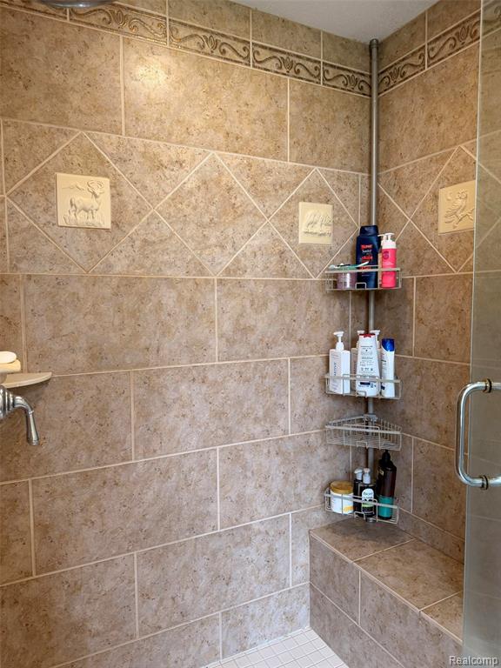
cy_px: 334
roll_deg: +0.6
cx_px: 250
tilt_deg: -4.0
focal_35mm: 24
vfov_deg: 71.6
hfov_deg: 56.8
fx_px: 463
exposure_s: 1/60
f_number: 1.78
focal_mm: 6.76
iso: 160
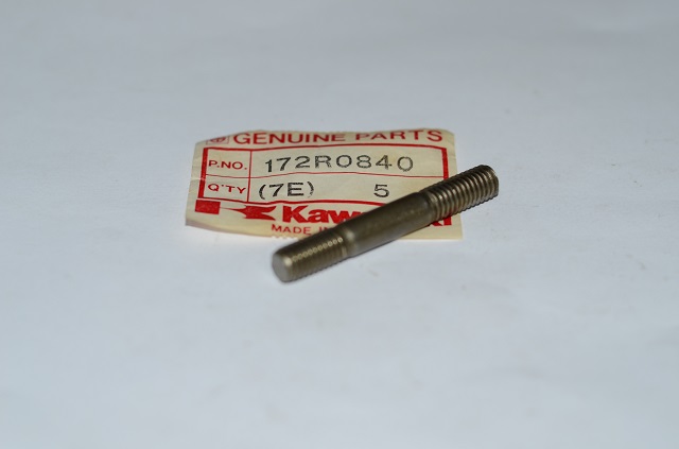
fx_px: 1411
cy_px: 224
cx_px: 340
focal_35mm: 75
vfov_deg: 18.1
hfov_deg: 27.1
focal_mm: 50
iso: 100
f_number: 2.8
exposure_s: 1/60
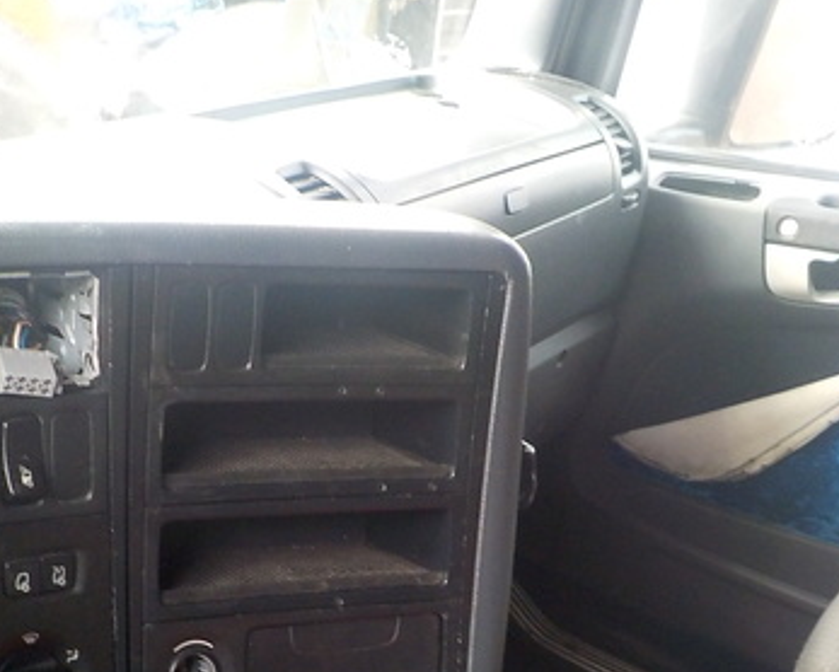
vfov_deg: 27.8
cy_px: 488
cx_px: 293
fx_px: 1342
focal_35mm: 54
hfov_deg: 34.5
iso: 280
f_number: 3.3
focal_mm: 4.1
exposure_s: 1/30
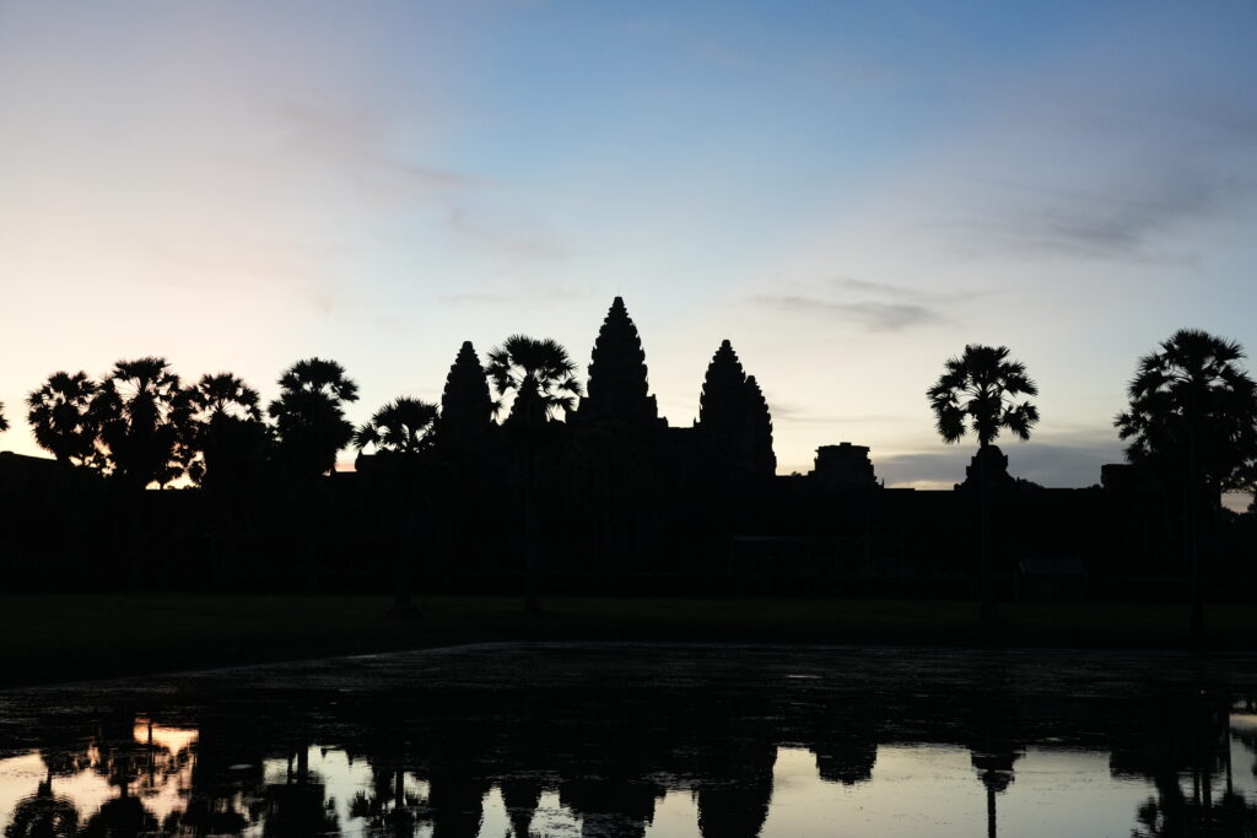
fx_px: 1467
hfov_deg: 46.4
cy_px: 419
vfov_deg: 31.9
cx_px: 628
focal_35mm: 42
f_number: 4
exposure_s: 1/160
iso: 2500
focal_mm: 42
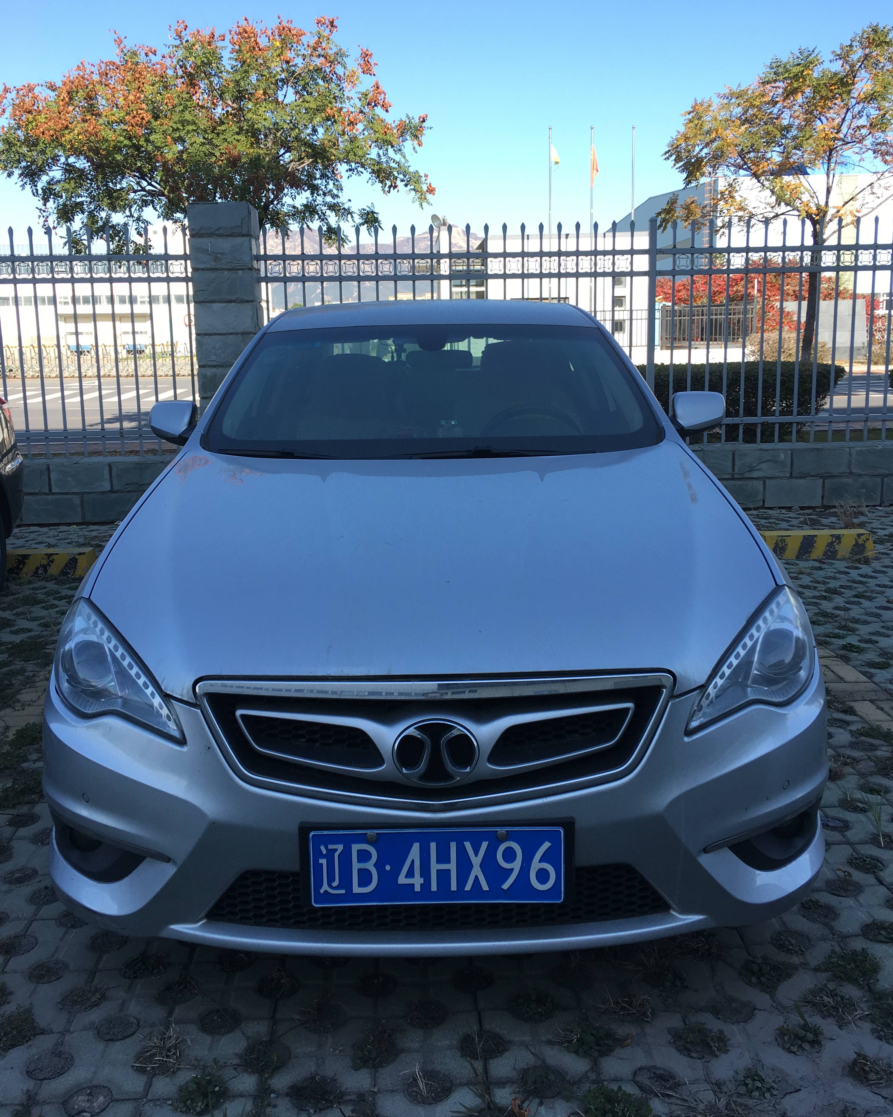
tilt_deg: -9.9
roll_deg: +1.2
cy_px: 513
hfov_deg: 47.1
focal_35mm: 31
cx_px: 443
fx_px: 1024
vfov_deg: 57.1
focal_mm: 4.15
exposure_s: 1/545
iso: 25
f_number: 2.2
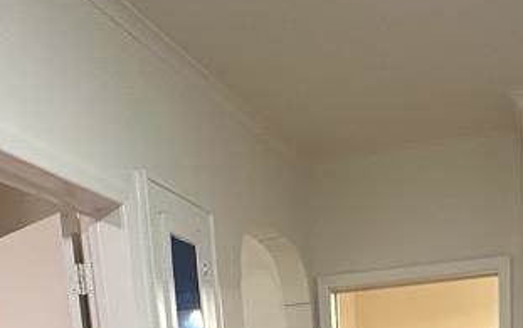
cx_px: 336
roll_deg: +3.2
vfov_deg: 16.5
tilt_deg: -14.3
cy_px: 649
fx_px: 870
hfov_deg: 33.2
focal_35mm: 61
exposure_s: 1/60
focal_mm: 2.22
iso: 250
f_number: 2.2
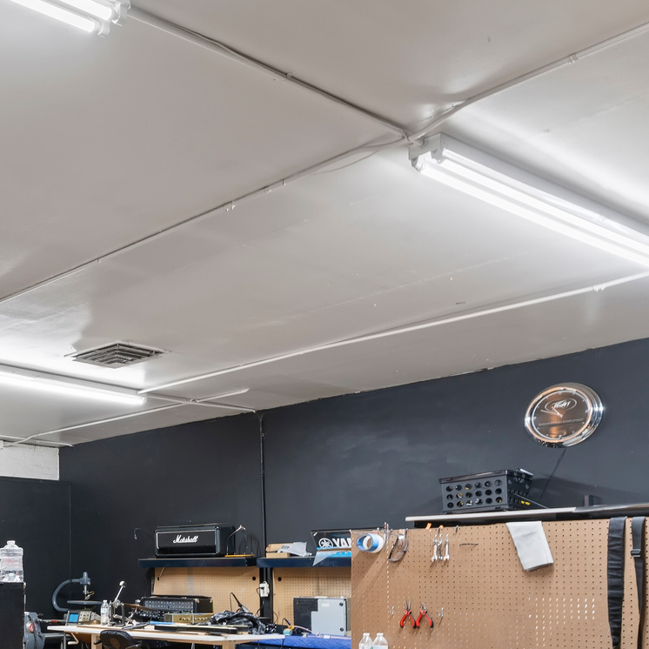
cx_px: -177
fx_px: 891
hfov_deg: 31.6
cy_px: 546
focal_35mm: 42
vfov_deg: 38.1
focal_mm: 18
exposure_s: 1.3
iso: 100
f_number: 8
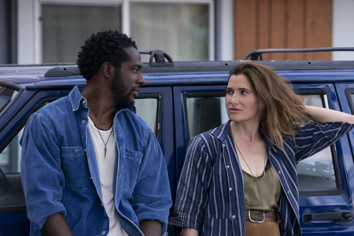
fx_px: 1593
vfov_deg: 8.5
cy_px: 118
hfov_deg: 12.7
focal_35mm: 162
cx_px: 177
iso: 200
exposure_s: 1/400
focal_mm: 162
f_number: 4.5
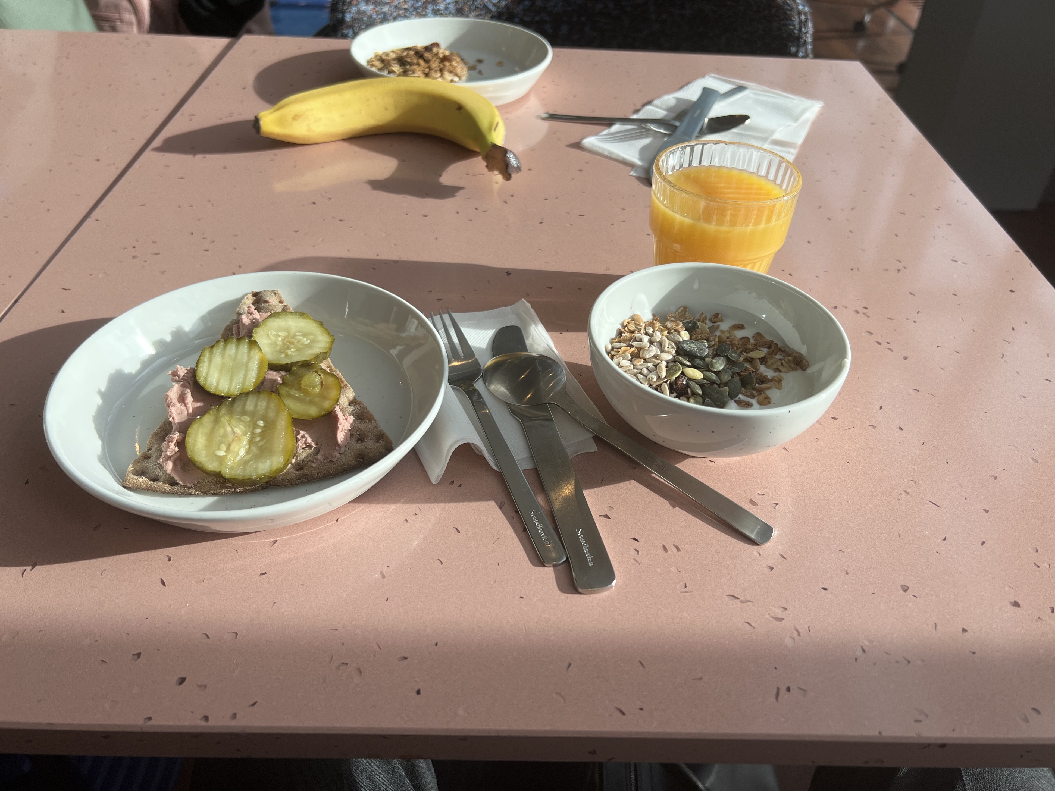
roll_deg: -3.7
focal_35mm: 27
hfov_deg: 65.3
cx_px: 544
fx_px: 823
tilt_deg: -40.2
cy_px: 390
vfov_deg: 51.4
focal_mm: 5.7
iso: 50
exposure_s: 1/1029
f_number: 1.5
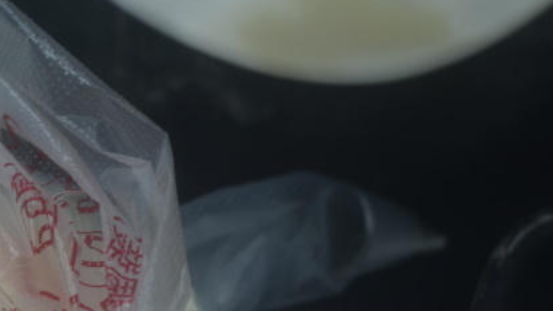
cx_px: -16
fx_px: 2669
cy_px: 246
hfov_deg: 11.7
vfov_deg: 6.7
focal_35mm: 182
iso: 180
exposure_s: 1/30
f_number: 4
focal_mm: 50
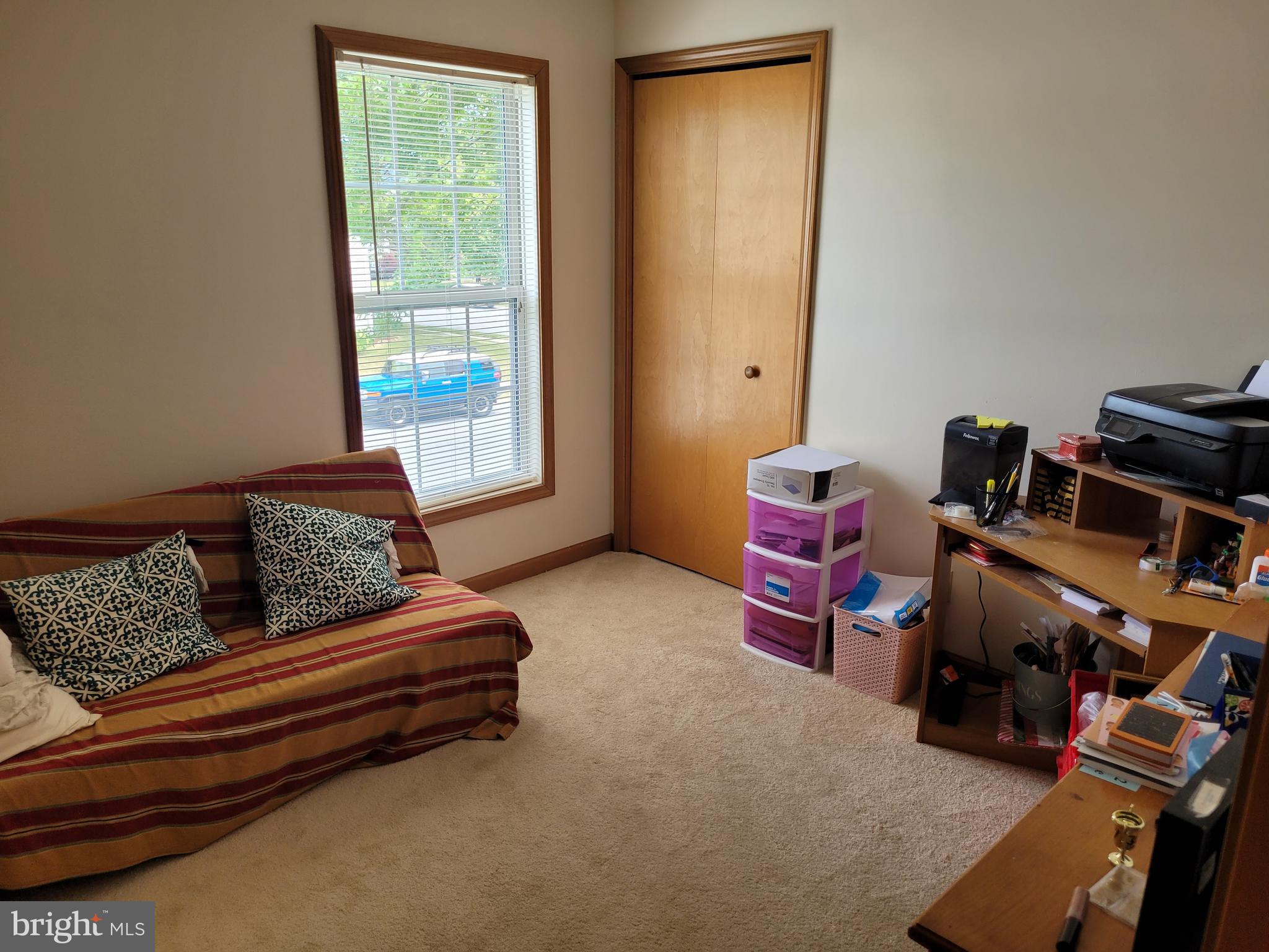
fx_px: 953
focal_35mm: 26
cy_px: 476
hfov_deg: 67.3
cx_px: 634
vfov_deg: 53.1
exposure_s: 1/120
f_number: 1.8
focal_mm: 5.4
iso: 100
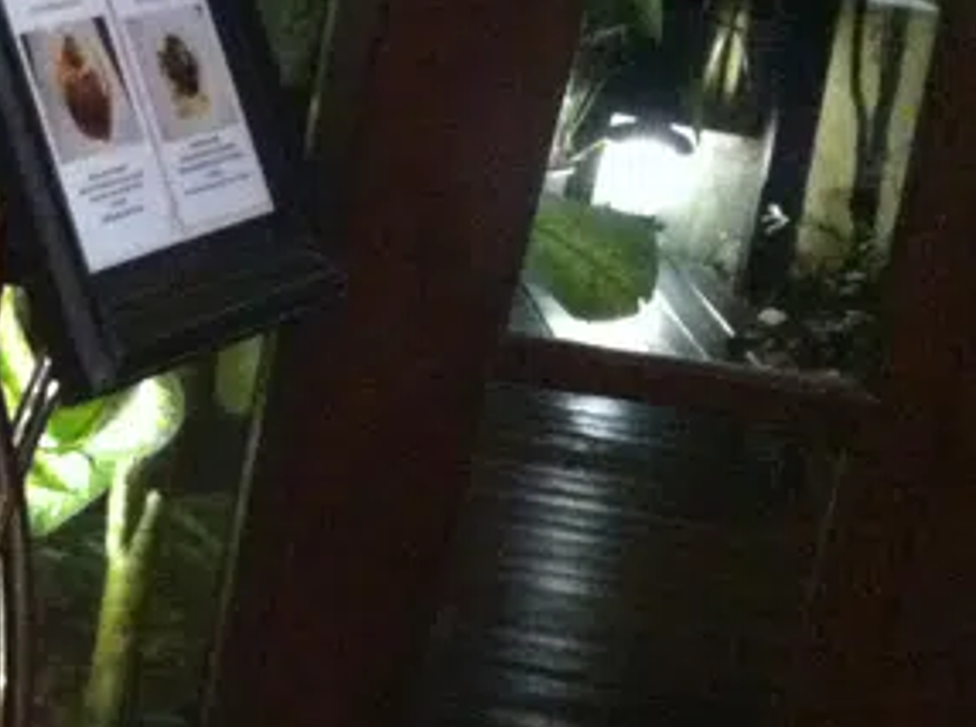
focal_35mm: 126
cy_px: 297
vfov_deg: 11.7
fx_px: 3544
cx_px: -764
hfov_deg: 14.0
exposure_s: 1/15
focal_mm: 3.85
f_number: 2.8
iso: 1000
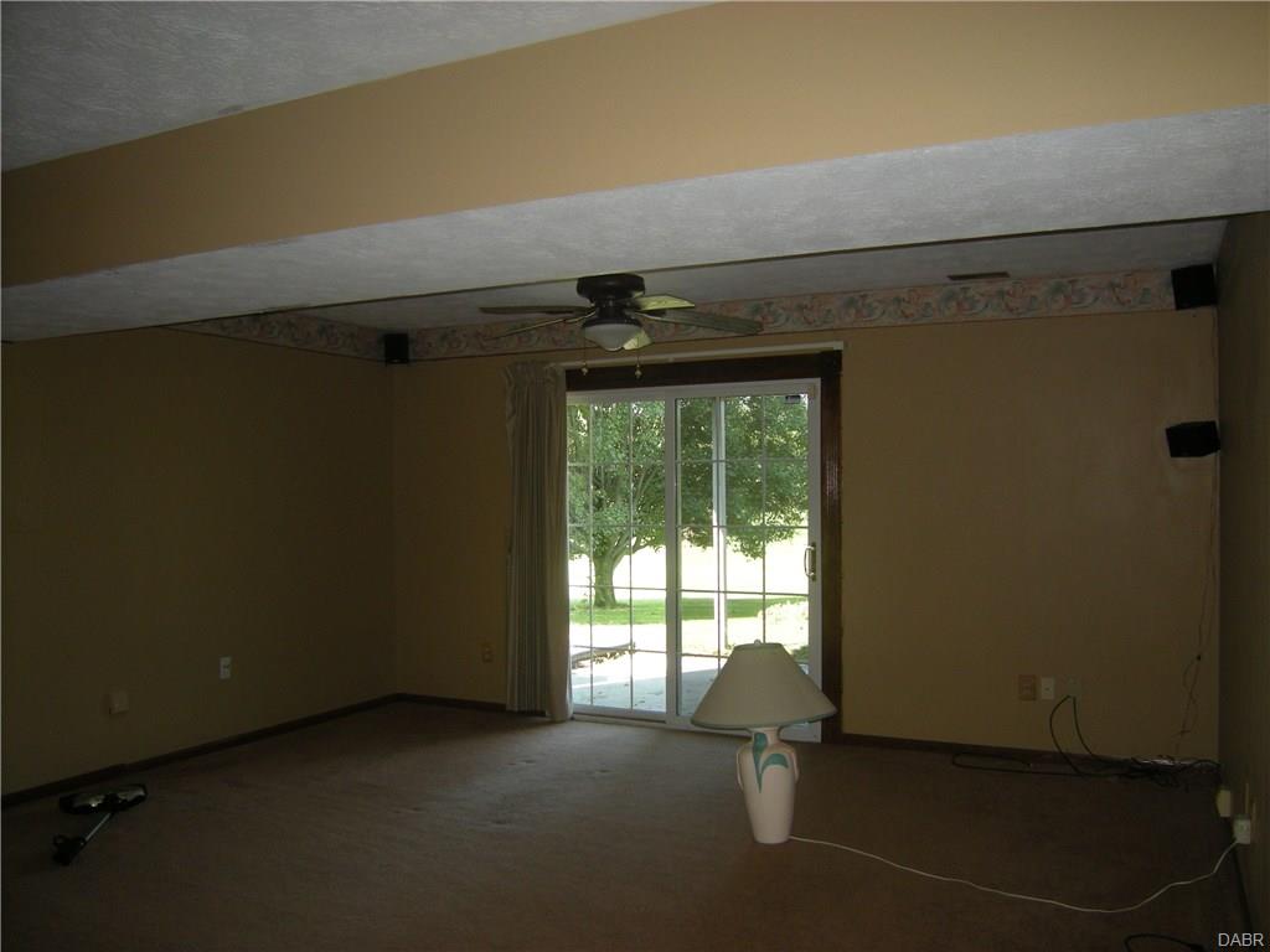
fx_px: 1027
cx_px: 635
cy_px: 476
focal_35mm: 28
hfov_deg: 63.4
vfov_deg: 49.7
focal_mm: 4.7
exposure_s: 1/63.3
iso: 107
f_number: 2.8
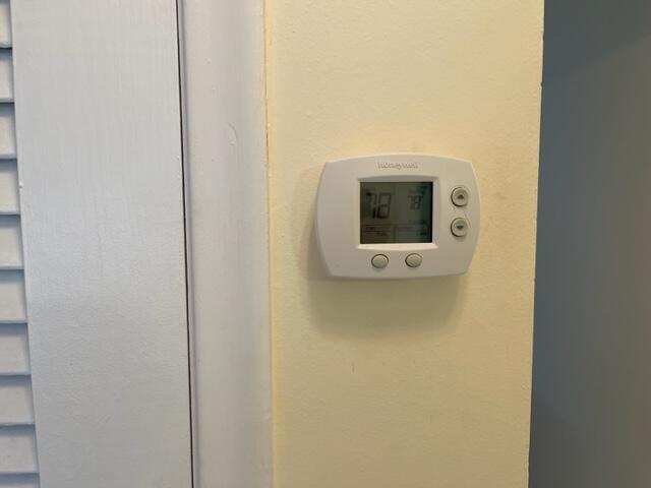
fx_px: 489
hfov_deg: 67.3
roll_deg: -0.2
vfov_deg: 53.1
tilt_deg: -6.1
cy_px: 244
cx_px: 326
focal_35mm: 26
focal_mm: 5.1
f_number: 1.6
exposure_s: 1/120
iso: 100
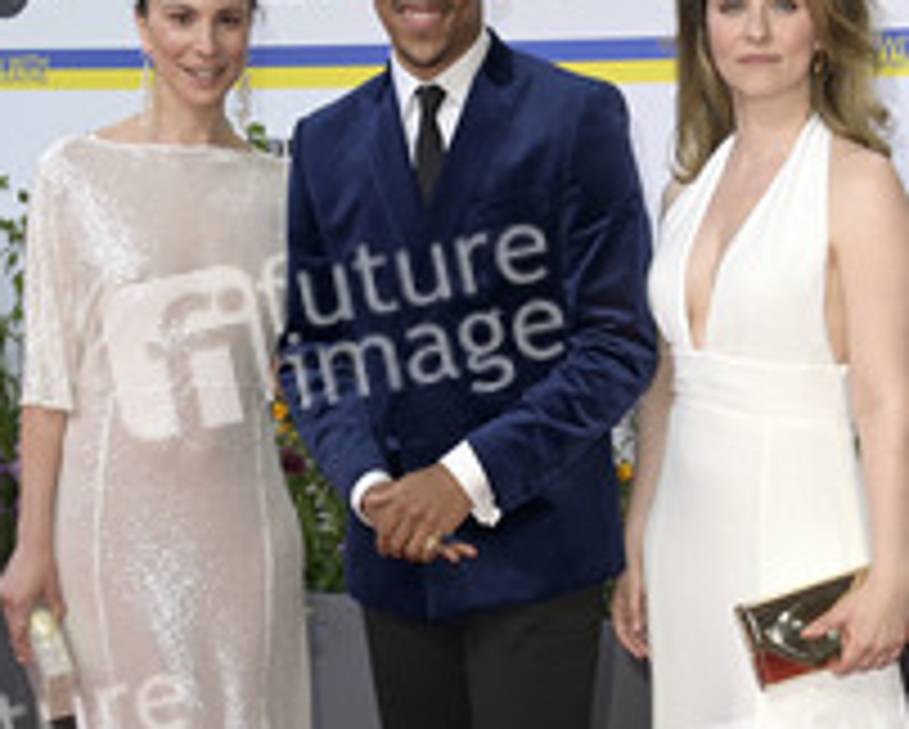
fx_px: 2397
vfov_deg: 17.2
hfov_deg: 21.5
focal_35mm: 89
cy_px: 558
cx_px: 464
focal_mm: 48
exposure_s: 1/250
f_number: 6.3
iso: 640
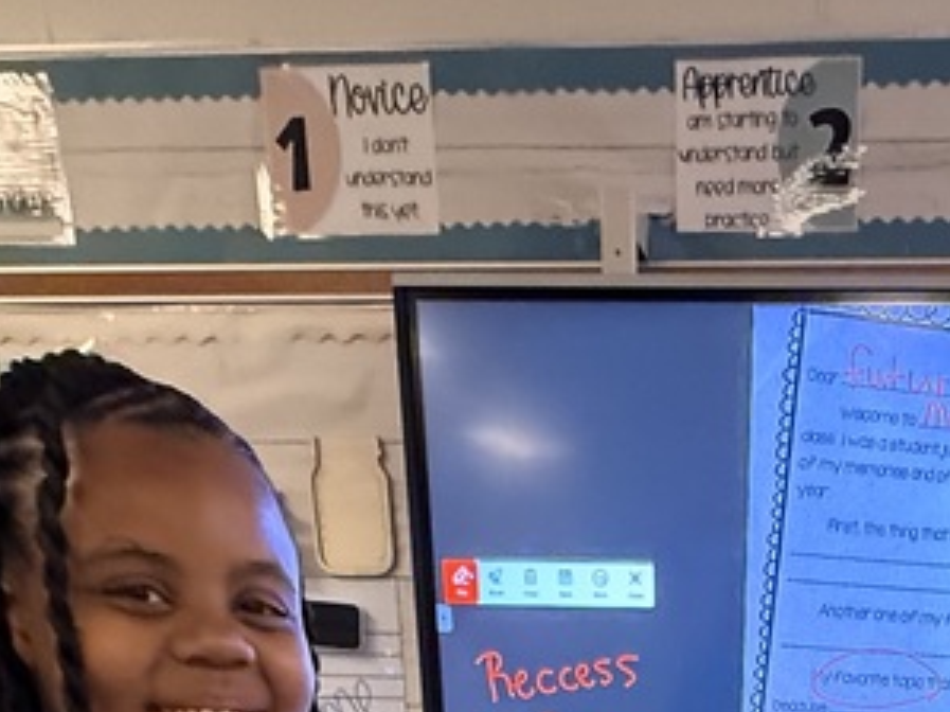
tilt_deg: -19.2
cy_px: 1182
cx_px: 804
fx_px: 1317
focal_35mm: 48
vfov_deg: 22.3
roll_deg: -0.5
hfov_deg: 37.7
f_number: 2.2
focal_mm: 2.22
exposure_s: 1/60
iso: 1000
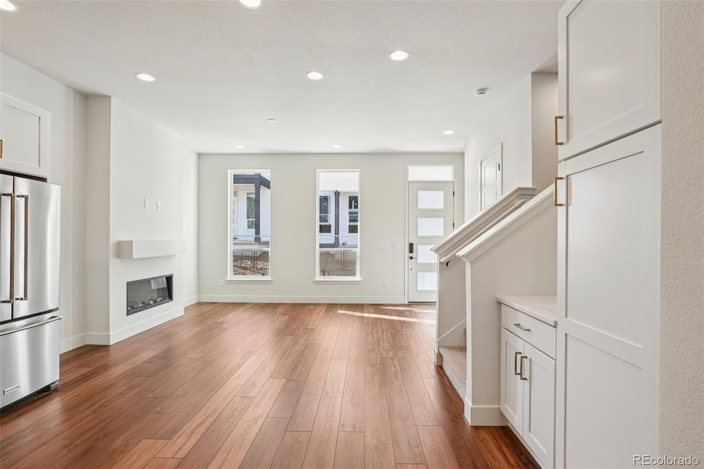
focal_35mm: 16
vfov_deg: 72.0
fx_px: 323
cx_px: 352
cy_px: 234
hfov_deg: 95.0
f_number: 8
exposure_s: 1/30
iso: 125
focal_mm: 11
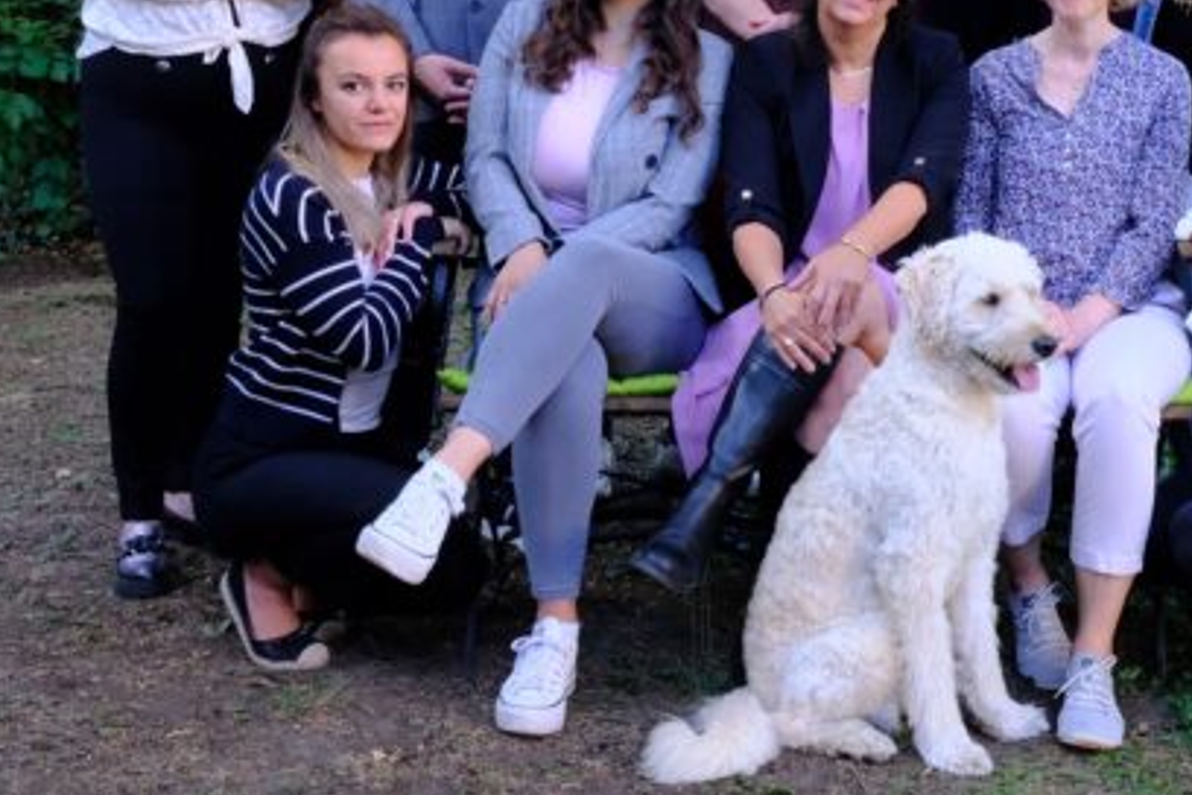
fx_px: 2218
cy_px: 161
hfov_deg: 29.8
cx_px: 818
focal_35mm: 67
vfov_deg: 20.1
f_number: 14
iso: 3200
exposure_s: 1/30
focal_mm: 25.1
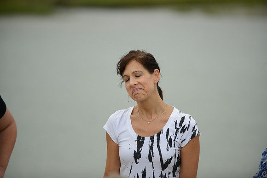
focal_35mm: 200
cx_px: 134
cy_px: 89
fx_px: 1484
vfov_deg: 6.9
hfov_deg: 10.3
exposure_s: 1/4000
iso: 800
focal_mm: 200
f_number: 2.8
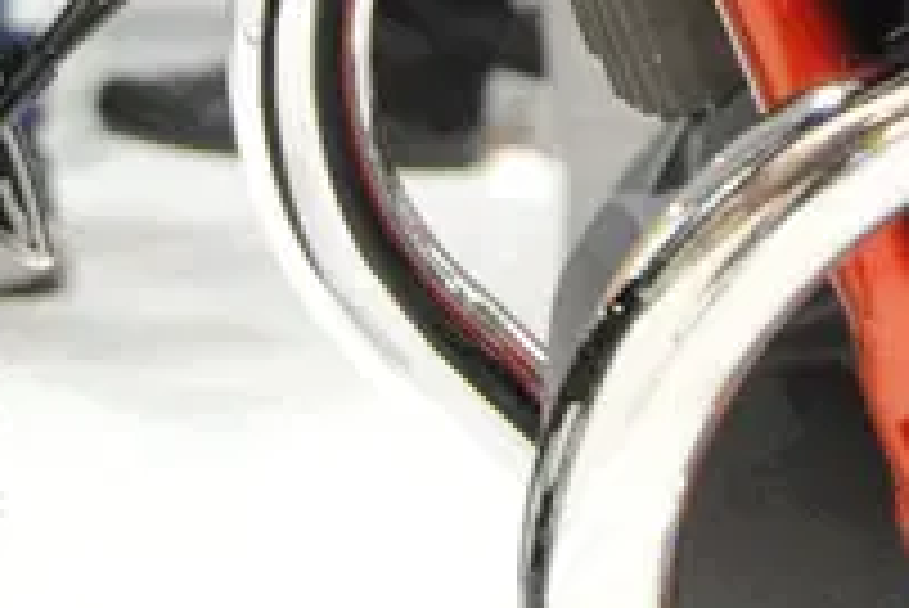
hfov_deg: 5.0
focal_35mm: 410
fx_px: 10360
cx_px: 713
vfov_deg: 3.3
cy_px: -804
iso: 800
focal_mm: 46
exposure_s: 1/30
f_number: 5.3
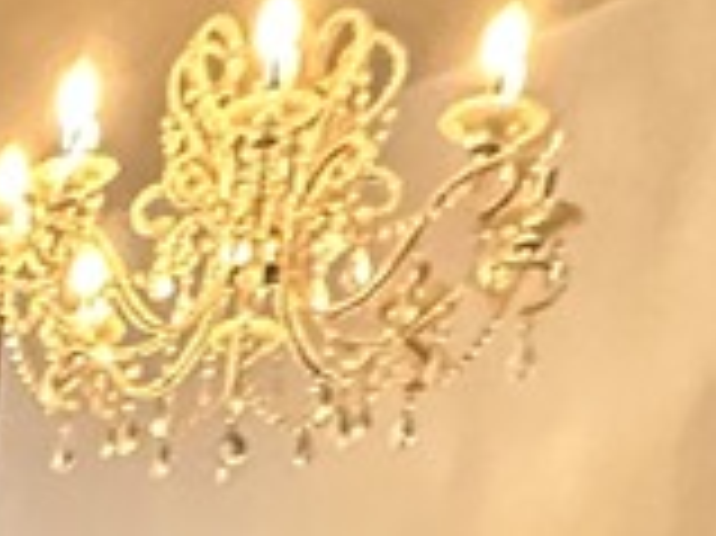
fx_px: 1860
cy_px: 1549
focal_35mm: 90
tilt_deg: -17.8
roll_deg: +0.3
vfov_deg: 11.2
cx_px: -500
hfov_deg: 18.1
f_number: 2.2
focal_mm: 2.22
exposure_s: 1/50
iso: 640
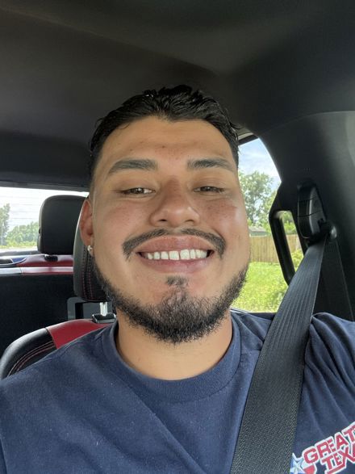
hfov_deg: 46.8
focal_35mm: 30
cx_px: 178
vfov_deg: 60.0
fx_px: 410
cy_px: 237
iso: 80
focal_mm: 2.69
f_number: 1.9
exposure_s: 1/85
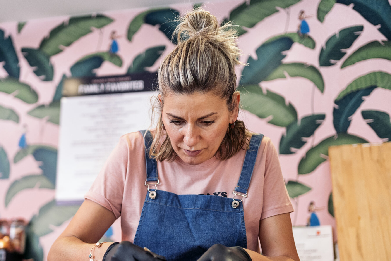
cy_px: 172
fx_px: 543
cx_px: 121
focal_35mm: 50
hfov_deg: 39.0
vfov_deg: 26.9
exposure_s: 1/320
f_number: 1.8
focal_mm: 35
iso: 1250
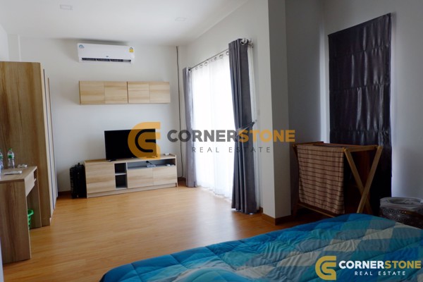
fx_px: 282
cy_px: 141
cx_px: 212
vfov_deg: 53.1
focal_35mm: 24
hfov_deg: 73.7
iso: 200
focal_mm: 16
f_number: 3.5
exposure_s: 1/90
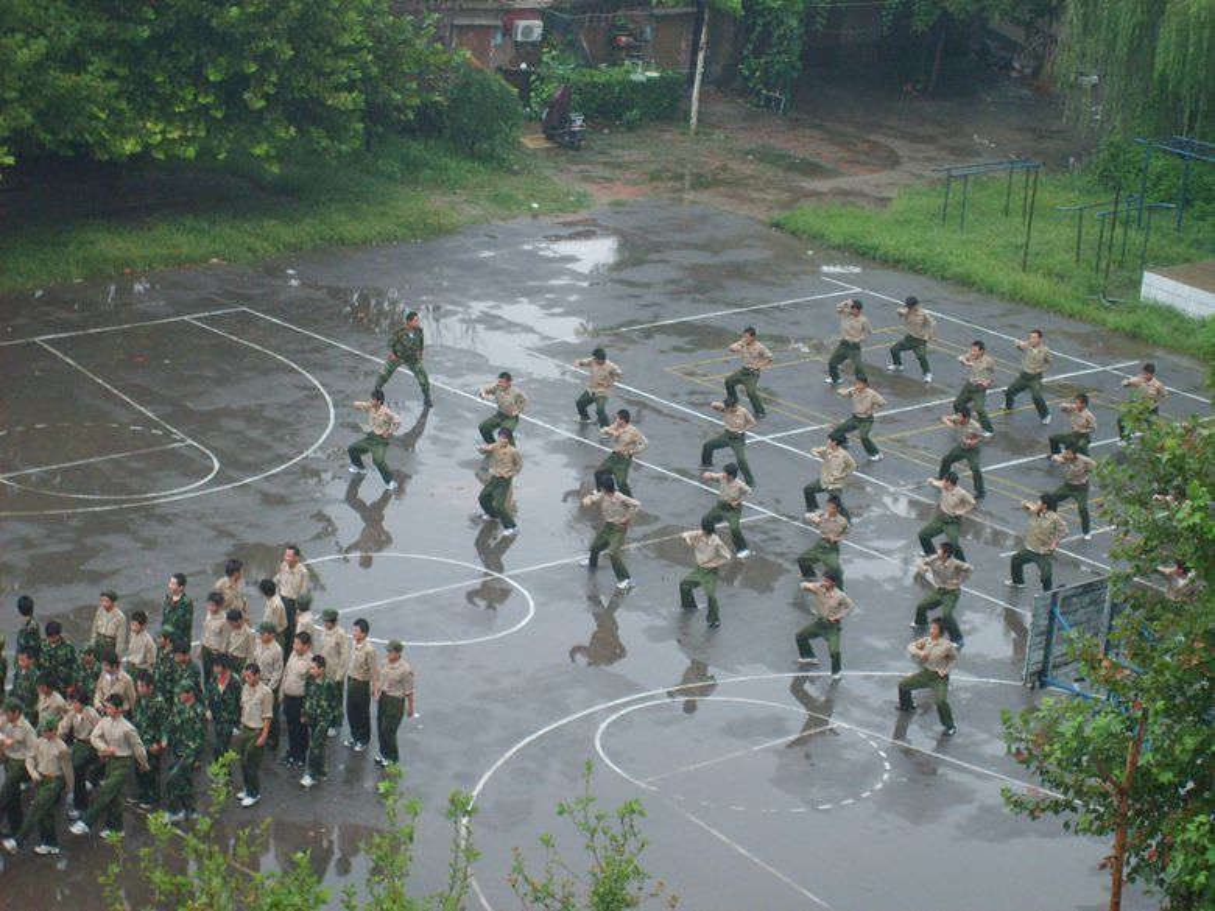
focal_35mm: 105
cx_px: 608
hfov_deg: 18.7
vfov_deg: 14.1
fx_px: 3685
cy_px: 456
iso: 133
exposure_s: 1/60
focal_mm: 17.4
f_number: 4.9
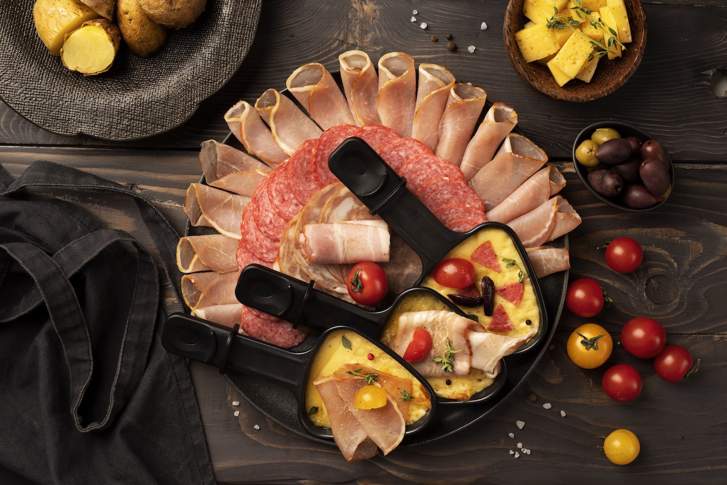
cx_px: 364
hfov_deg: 39.6
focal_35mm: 50
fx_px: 1010
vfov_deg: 27.0
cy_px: 242
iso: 100
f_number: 5
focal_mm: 50
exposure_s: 1/100
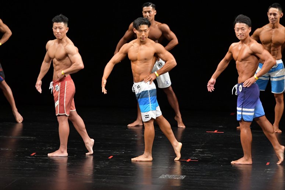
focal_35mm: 270
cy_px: 95
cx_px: 142
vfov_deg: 5.1
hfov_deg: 7.6
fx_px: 2136
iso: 3200
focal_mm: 180
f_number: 5.6
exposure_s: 1/400
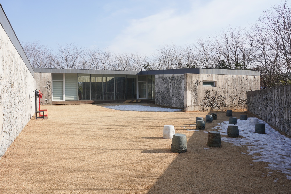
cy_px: 97
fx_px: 226
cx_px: 146
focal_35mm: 28
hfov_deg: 65.5
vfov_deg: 46.4
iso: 200
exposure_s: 1/100
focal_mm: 28
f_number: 18
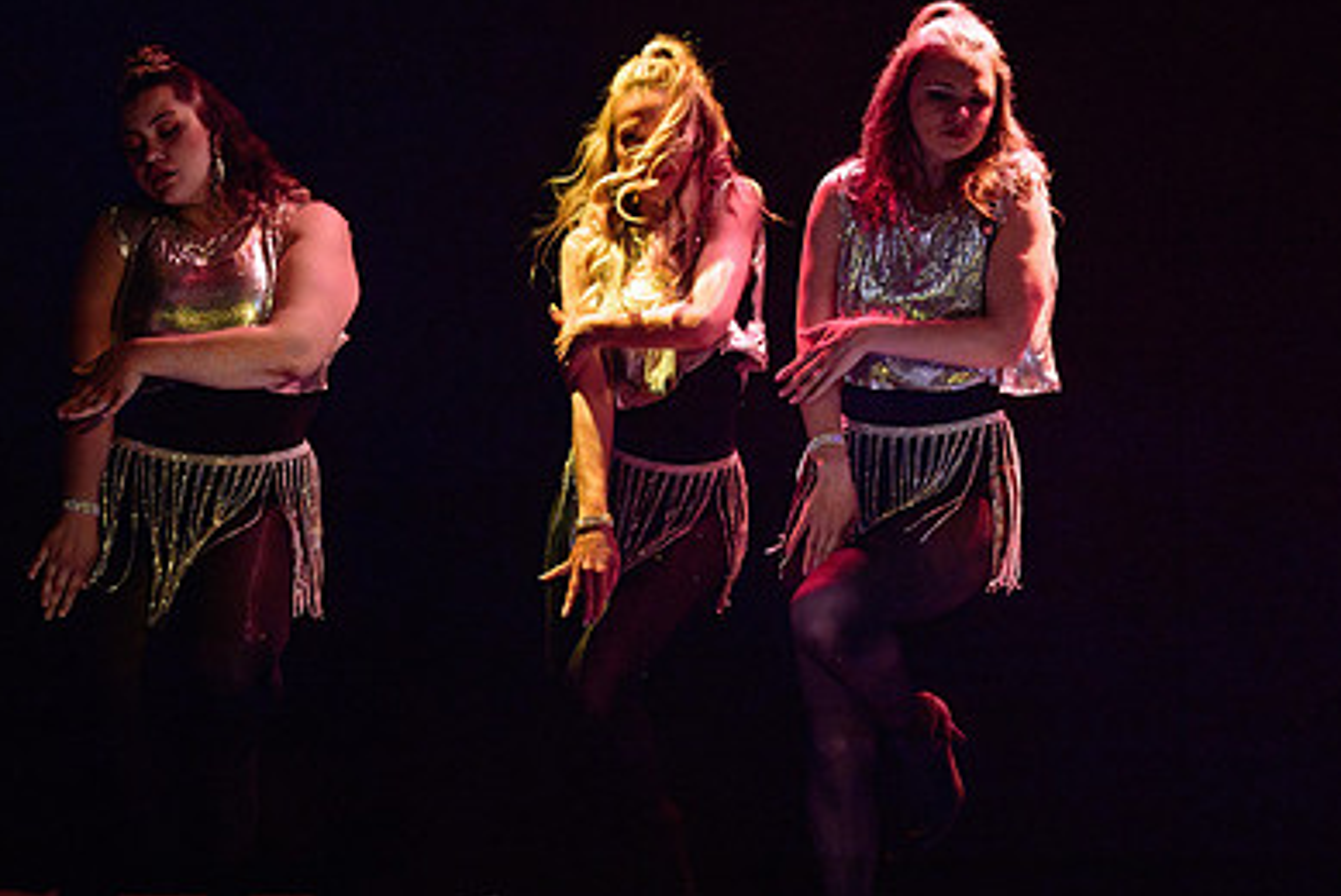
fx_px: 10363
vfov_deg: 5.0
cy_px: 460
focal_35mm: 278
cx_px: 932
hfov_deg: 7.4
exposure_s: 1/200
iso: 1600
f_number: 2.8
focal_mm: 135
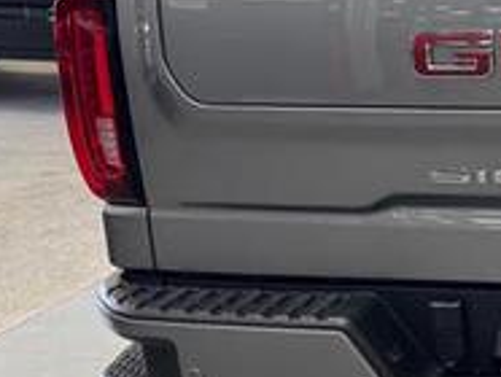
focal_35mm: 65
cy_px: 129
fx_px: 942
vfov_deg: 22.6
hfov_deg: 26.9
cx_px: 576
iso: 160
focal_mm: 6.76
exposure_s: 1/120
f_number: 1.78
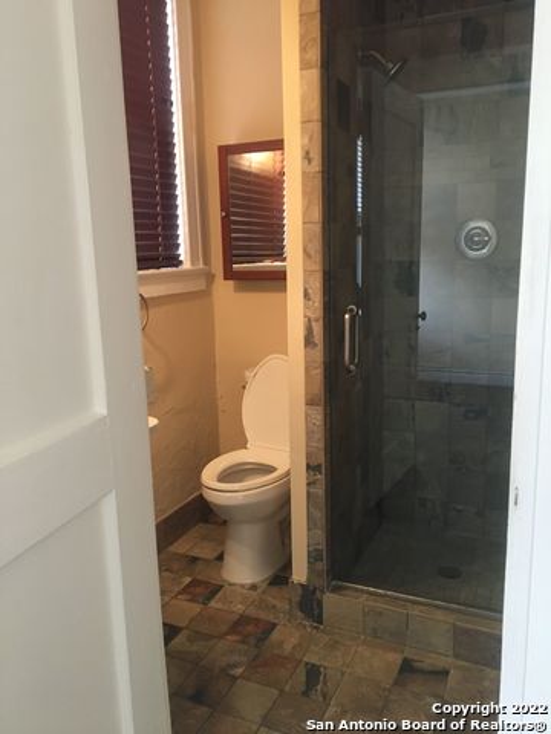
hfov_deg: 48.2
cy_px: 367
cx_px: 276
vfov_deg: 61.7
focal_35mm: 29
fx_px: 615
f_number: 2.2
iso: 160
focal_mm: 4.15
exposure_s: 1/30
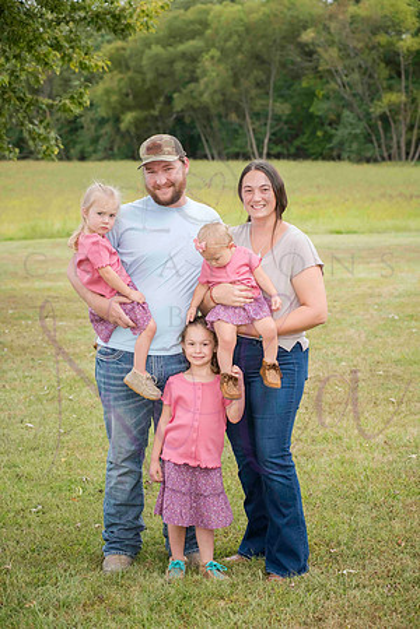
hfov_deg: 17.1
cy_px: 314
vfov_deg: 25.4
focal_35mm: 80
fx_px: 1400
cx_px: 210
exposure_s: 1/400
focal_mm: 80
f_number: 5.6
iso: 400
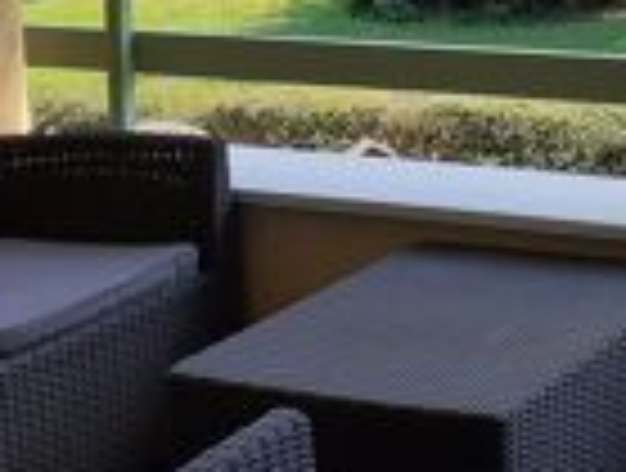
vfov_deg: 15.5
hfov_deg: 20.5
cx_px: 603
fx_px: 1686
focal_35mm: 93
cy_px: -54
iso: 40
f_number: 1.9
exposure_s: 1/433
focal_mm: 3.6
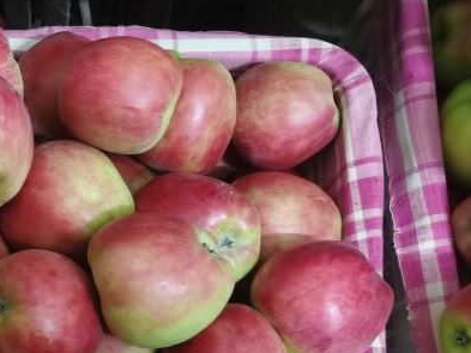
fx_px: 749
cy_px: 257
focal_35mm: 55
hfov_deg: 32.1
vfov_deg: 26.3
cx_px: -4
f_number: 1.8
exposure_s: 1/20
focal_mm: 5.58
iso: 1250
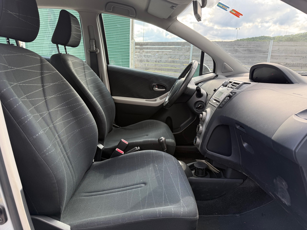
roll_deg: -1.7
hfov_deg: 71.6
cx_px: 154
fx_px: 213
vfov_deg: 56.8
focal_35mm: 24
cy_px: 115
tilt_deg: -14.0
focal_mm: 6.76
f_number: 1.78
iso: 80
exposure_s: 1/285
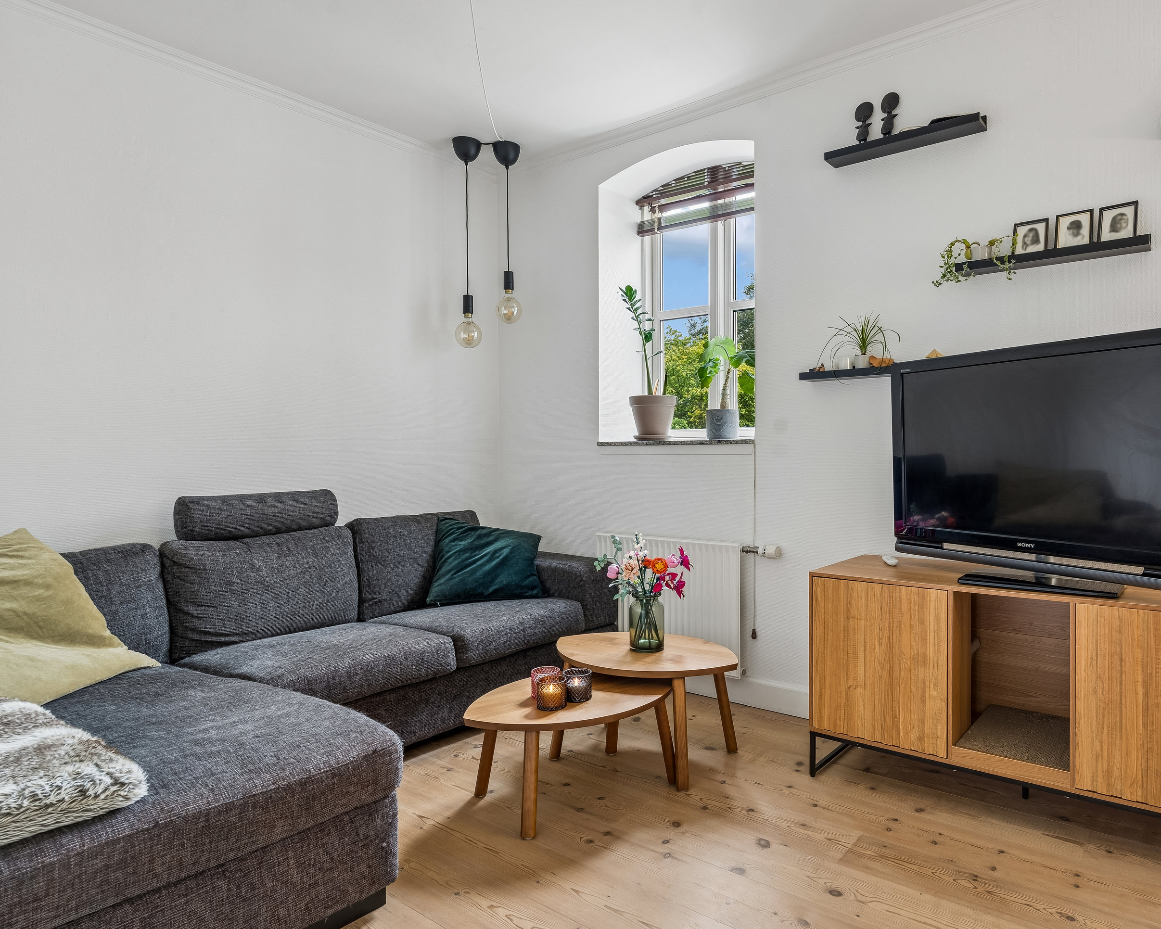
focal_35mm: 22
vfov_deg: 64.1
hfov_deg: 75.2
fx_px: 742
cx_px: 700
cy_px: 466
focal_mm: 18.5
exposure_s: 1/3.33
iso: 200
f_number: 8
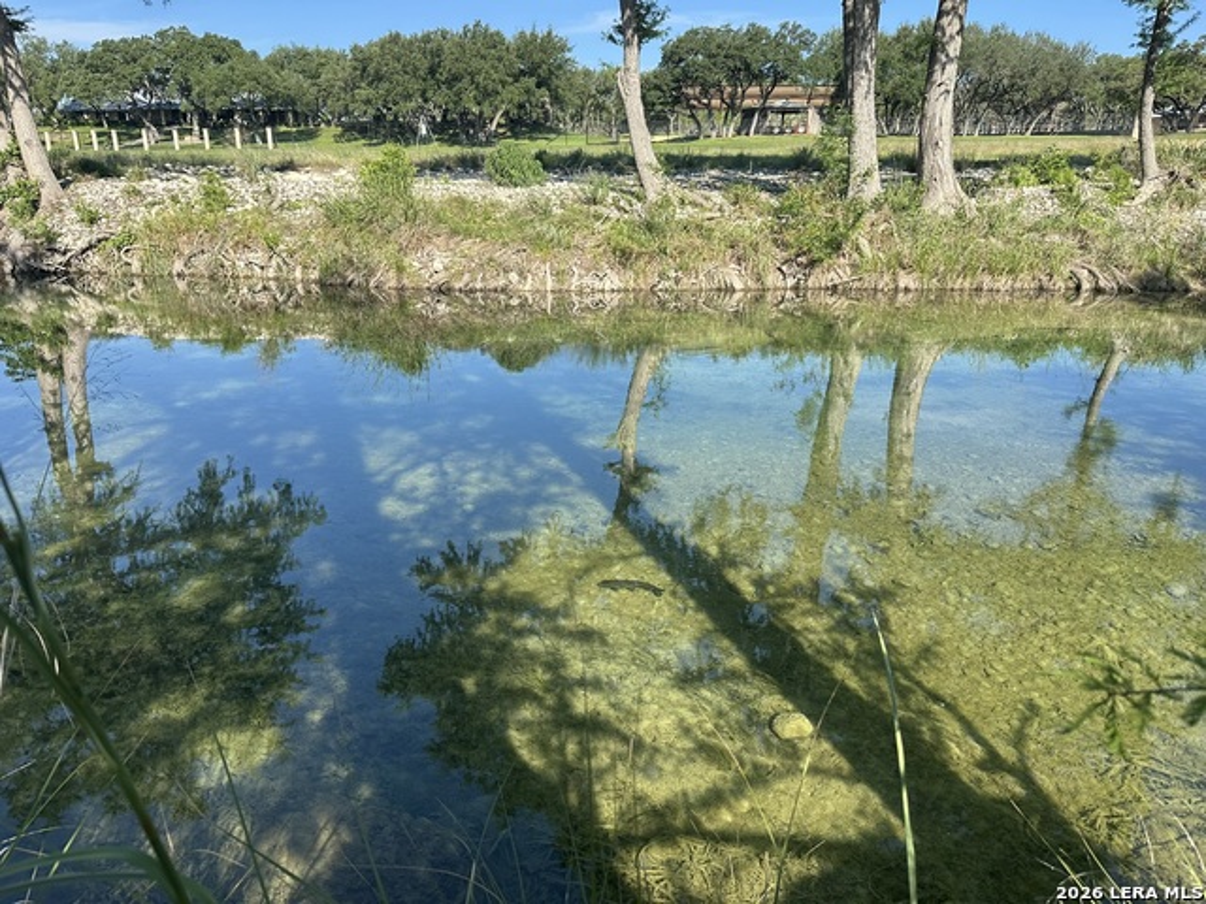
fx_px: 836
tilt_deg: -17.3
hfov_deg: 71.6
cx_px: 603
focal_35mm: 24
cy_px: 452
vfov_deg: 56.8
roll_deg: -0.5
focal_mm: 6.86
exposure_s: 1/1949
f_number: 1.78
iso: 80
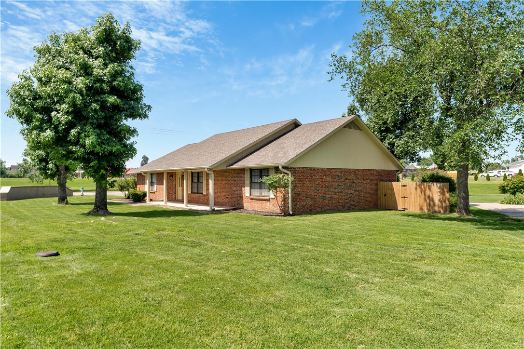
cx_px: 262
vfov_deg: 57.2
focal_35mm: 22
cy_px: 174
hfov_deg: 78.6
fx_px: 320
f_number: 7.1
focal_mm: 22
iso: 100
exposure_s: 1/100
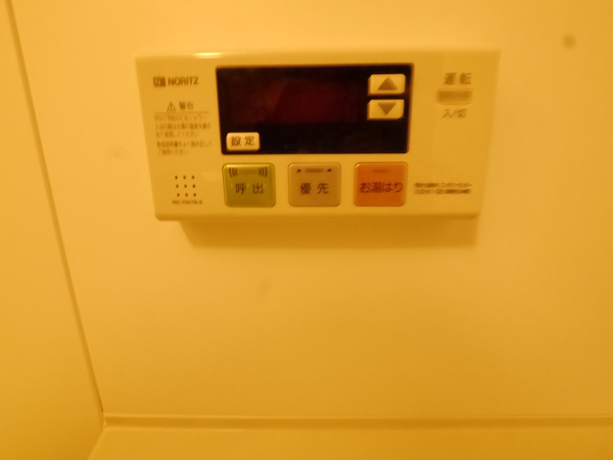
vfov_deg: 85.7
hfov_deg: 102.1
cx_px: 306
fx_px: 248
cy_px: 230
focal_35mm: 14
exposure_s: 1/5
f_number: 14
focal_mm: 7
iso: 3200
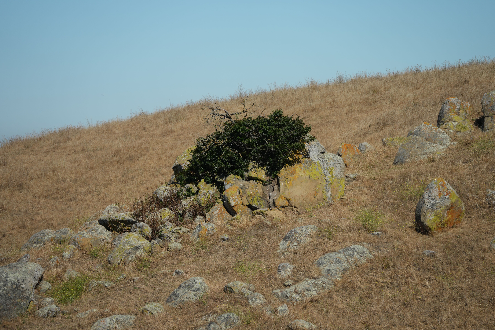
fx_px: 3561
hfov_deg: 8.0
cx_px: 248
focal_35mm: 259
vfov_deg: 5.3
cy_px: 165
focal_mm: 259
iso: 200
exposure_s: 1/1600
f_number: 6.3
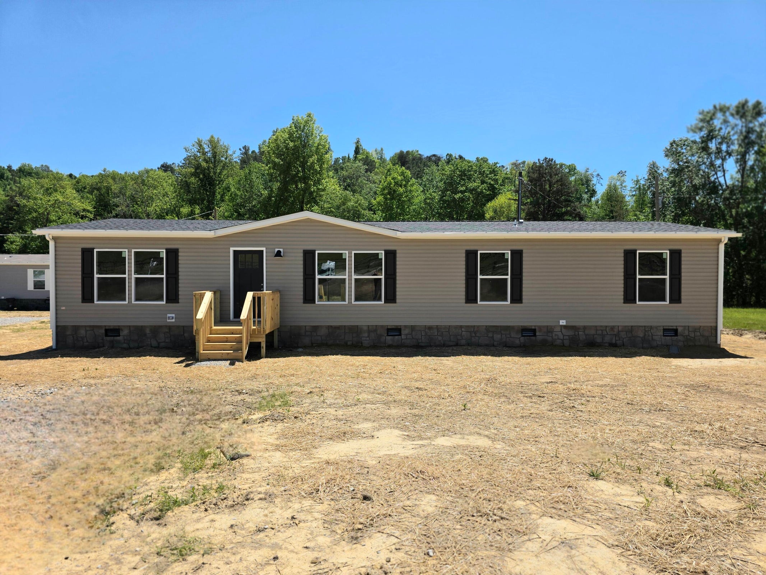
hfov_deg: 73.9
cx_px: 383
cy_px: 288
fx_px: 509
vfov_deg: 58.9
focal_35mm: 23
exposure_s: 1/10000
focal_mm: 6.3
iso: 80
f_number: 1.7
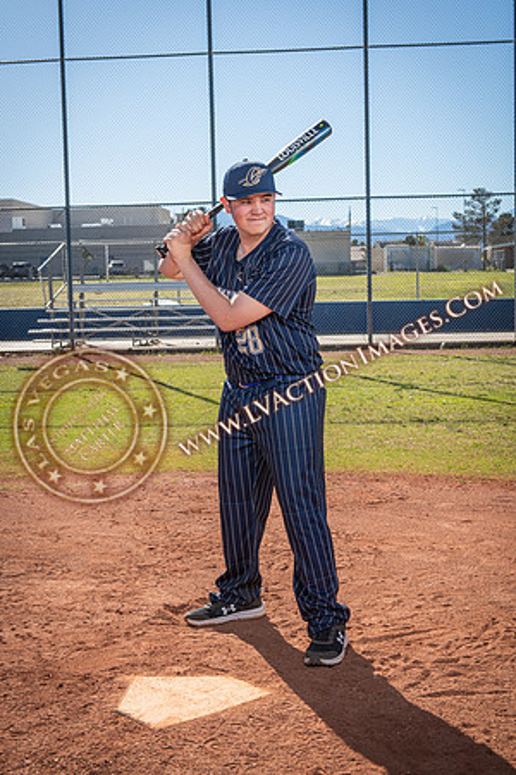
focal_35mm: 50
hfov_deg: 27.0
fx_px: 1075
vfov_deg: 39.6
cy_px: 388
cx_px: 258
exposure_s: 1/250
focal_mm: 50
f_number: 8
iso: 200
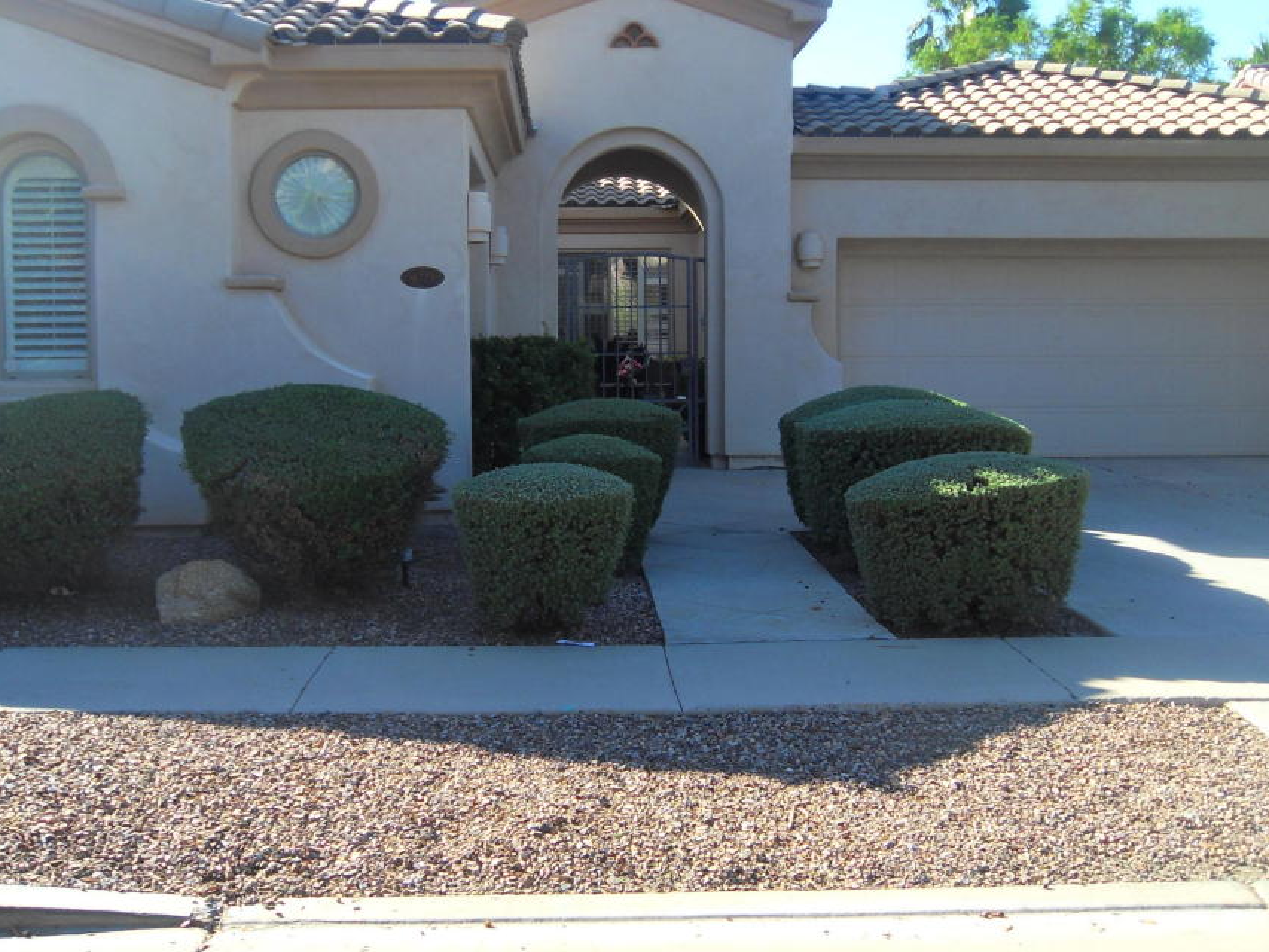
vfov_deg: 34.3
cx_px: 638
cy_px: 405
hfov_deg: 44.8
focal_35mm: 42
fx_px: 1540
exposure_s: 1/250
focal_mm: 6.3
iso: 80
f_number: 3.5
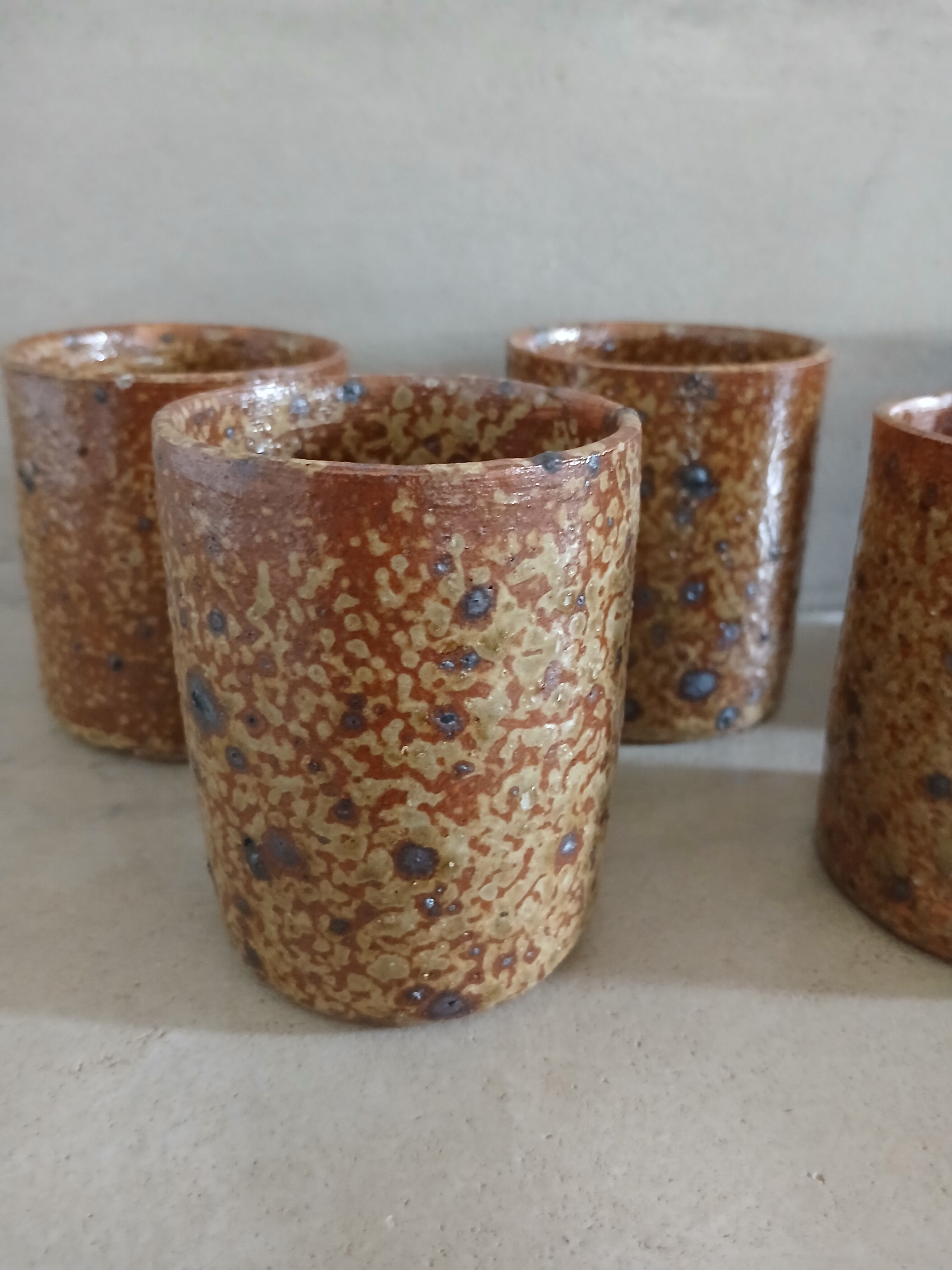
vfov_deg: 67.3
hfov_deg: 53.1
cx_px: 476
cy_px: 635
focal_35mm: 26
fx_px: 953
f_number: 1.8
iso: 800
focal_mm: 3.98
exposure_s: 1/16.7
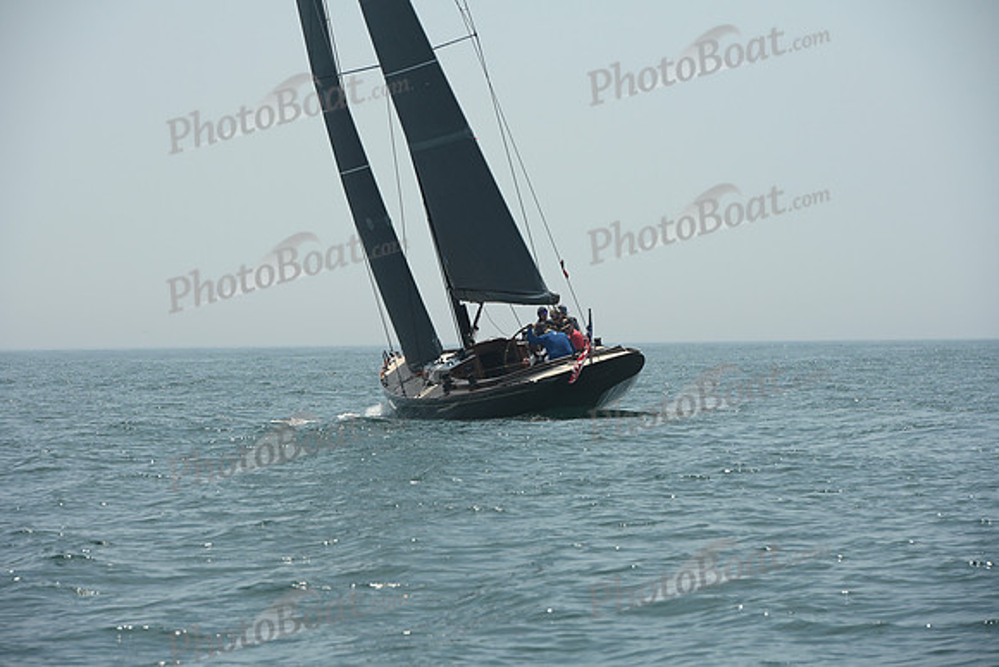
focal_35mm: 200
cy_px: 334
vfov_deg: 6.9
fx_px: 5551
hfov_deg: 10.3
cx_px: 500
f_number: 9
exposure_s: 1/1250
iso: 320
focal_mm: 200
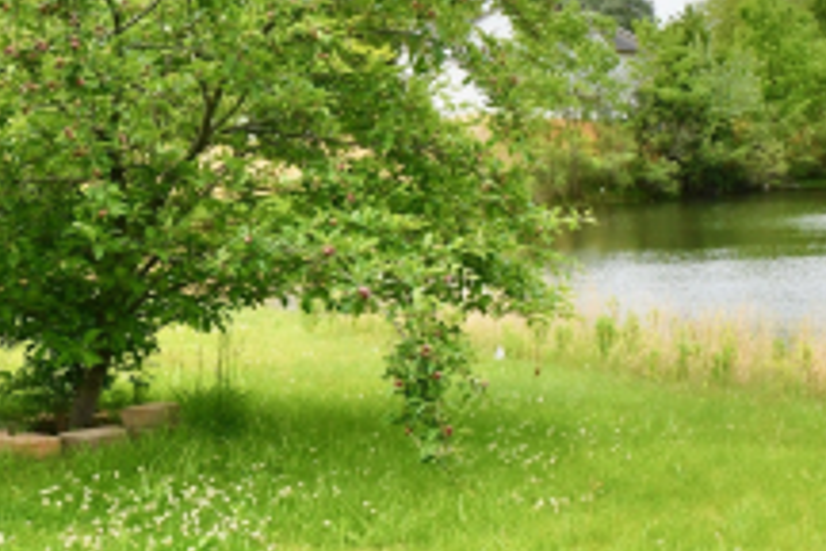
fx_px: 1514
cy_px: 149
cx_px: 1132
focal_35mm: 66
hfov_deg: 25.4
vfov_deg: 20.5
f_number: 11
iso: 640
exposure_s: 1/500
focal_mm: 19
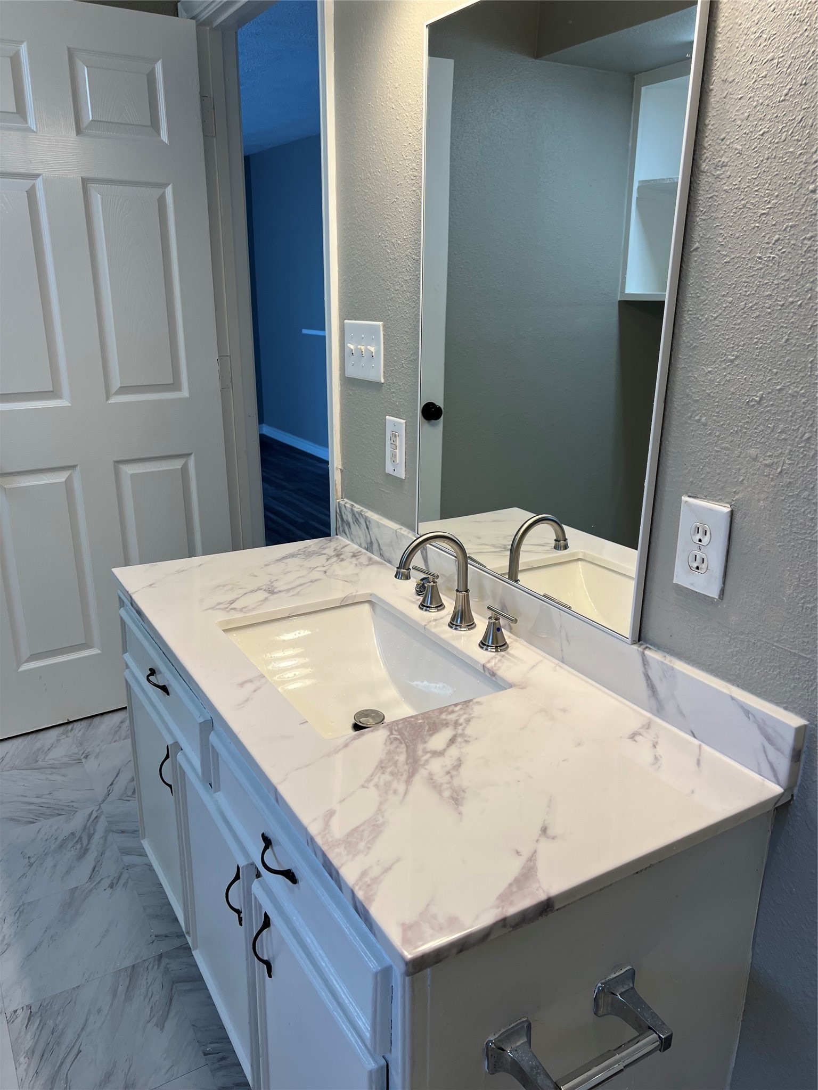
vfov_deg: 67.3
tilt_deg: -19.6
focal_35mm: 26
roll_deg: +0.5
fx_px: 819
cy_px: 545
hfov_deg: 53.1
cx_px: 409
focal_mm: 5.7
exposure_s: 1/123
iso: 32
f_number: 1.5
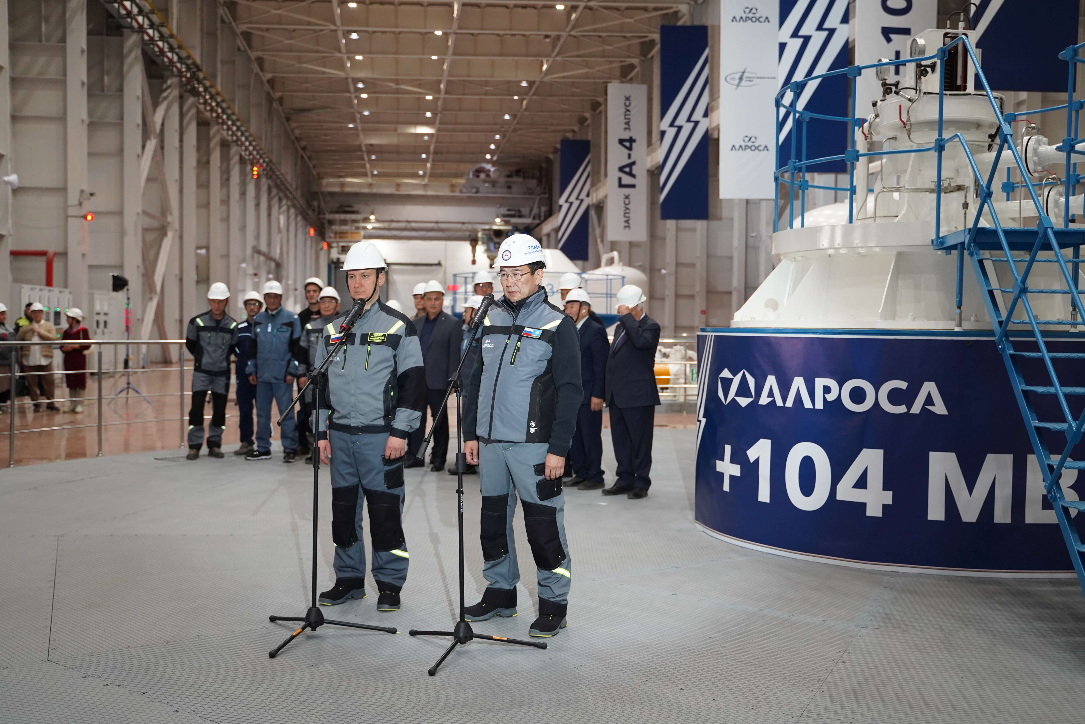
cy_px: 362
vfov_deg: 34.2
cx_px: 542
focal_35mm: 39
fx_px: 1175
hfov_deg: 49.6
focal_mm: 39
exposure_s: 1/250
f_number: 2.8
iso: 2000
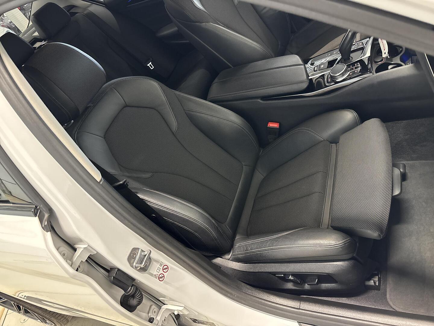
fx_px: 326
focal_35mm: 26
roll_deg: +35.2
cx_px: 217
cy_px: 163
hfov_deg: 67.3
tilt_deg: -35.8
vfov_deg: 53.1
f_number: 1.6
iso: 500
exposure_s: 1/33
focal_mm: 5.96
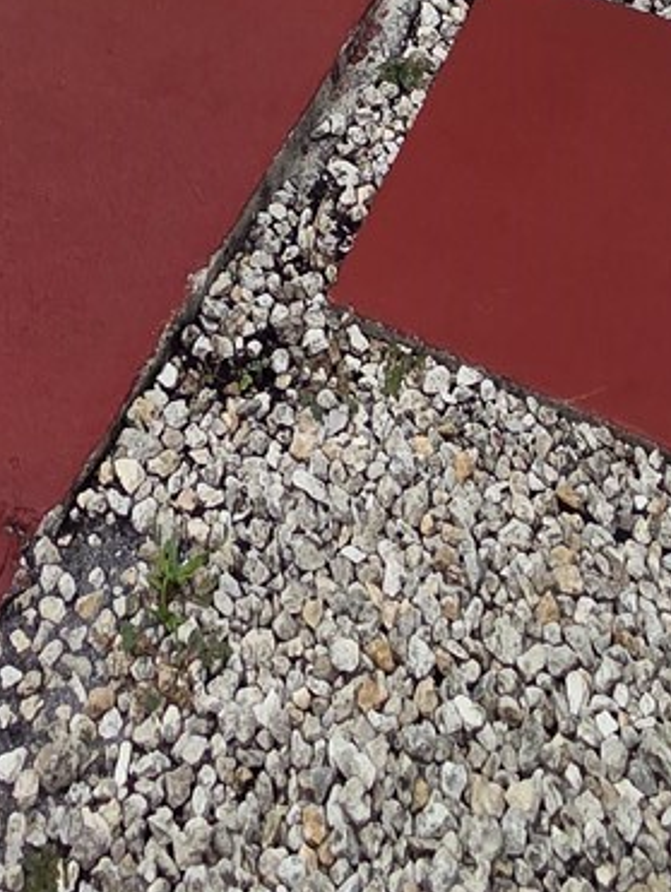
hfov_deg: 26.0
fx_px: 1445
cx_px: 224
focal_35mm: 56
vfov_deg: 20.0
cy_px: -837
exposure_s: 1/2157
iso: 50
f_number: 2.2
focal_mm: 2.2
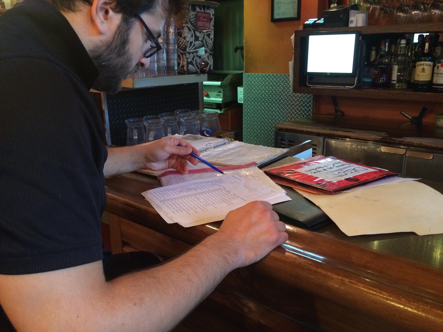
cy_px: 166
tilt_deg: -17.8
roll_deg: +0.9
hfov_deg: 61.7
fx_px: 371
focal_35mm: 29
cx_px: 222
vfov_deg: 48.2
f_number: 2.2
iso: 320
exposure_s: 1/15
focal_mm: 4.15
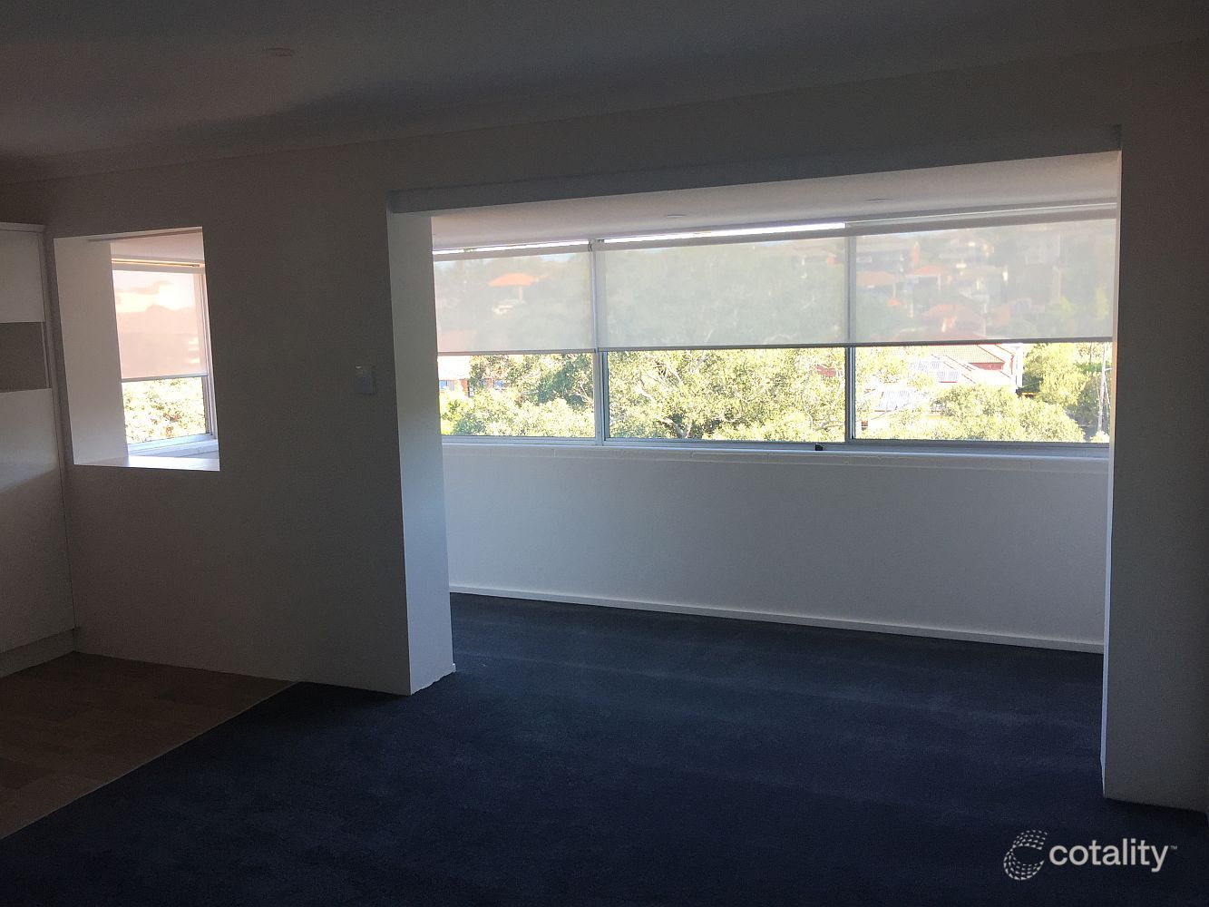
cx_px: 604
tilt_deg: -7.3
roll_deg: +2.0
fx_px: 1013
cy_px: 454
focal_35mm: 29
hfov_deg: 61.7
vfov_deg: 48.2
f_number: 2.2
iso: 32
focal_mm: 4.15
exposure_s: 1/100
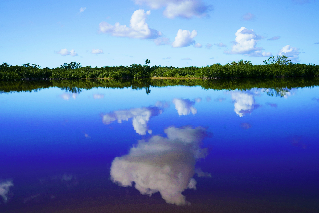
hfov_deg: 58.7
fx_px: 284
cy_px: 106
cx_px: 160
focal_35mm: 32
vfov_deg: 41.1
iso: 100
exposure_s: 1/80
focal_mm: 32
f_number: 11
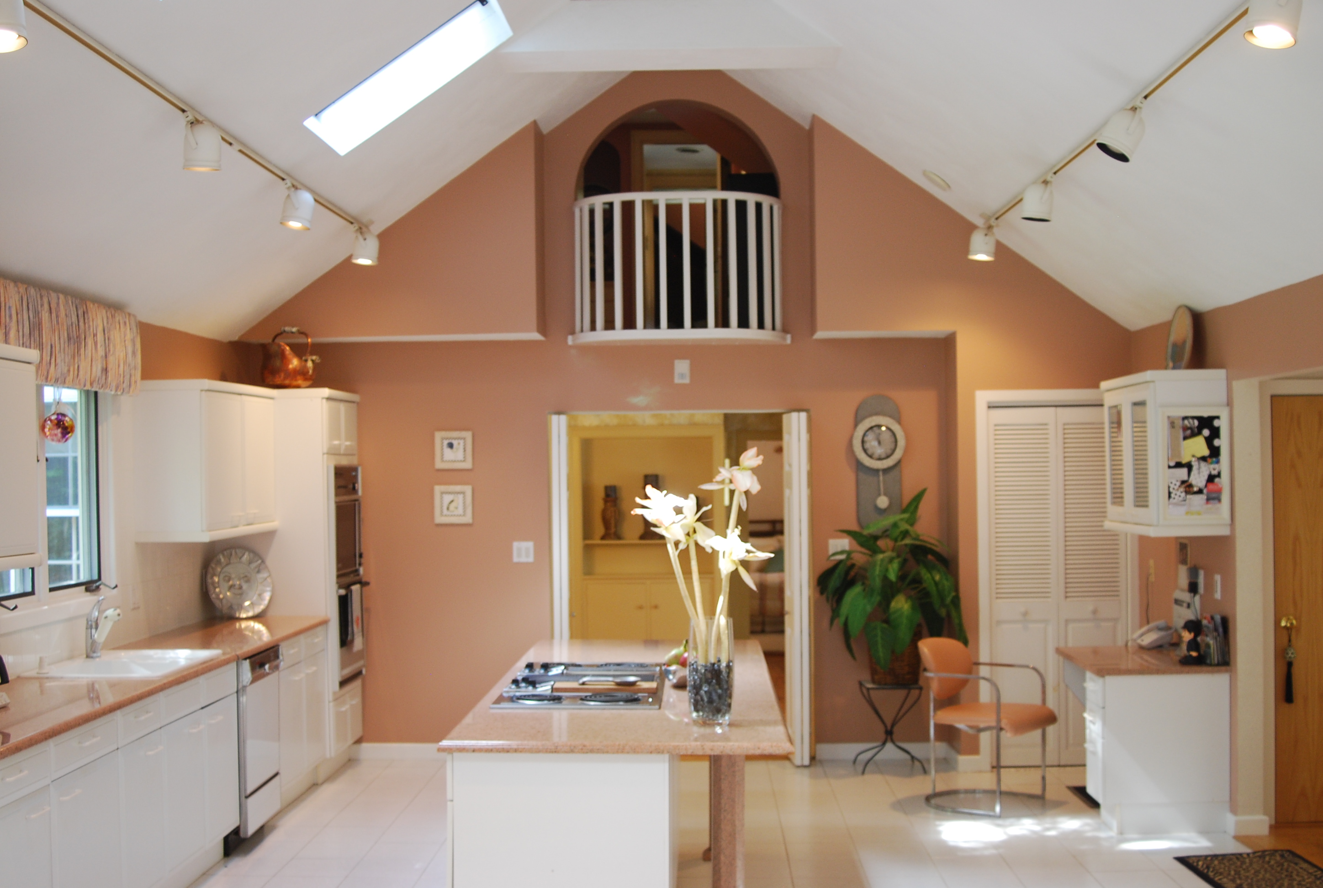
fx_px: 1547
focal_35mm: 42
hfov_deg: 46.3
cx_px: 662
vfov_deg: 32.0
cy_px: 444
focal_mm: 28
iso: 400
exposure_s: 1/15
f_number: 3.5
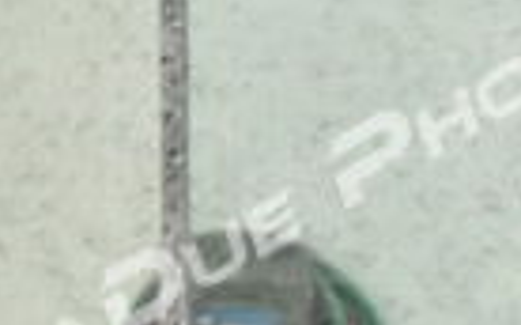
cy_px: 637
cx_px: 657
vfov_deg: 1.1
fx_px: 17280
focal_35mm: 1218
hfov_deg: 1.7
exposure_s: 1/1250
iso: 5000
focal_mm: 190
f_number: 2.8
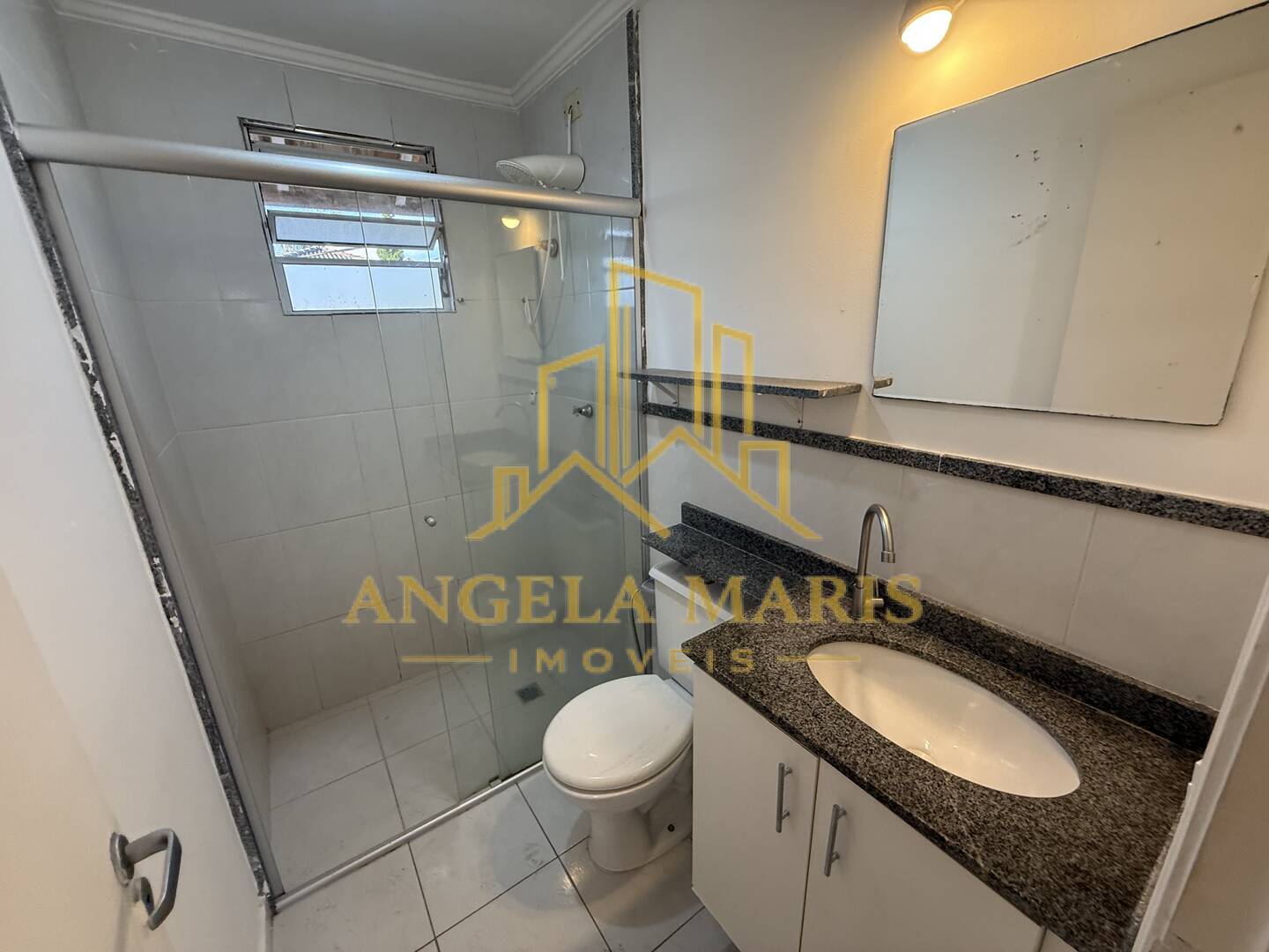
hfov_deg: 102.1
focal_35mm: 14
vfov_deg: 85.7
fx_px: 513
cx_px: 634
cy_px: 476
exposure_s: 1/120
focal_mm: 2.22
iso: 250
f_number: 2.2
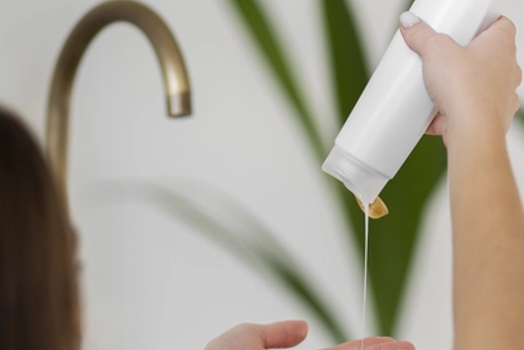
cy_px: 224
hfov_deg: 13.1
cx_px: 348
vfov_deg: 8.8
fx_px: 2272
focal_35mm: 156
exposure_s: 1/500
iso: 100
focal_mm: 85
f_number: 2.2
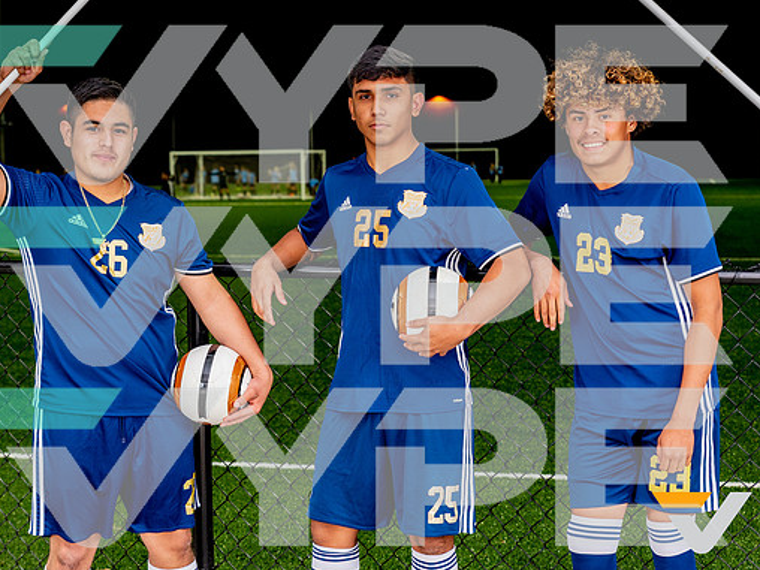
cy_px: 267
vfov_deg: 21.6
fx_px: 1493
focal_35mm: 68
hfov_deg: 28.6
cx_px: 364
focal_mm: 58
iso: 160
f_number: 5
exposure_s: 1/125
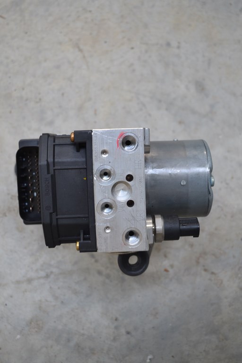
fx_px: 439
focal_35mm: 44
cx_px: 121
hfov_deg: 30.8
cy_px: 182
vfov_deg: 45.0
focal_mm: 29
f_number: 4.5
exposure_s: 1/20
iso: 400
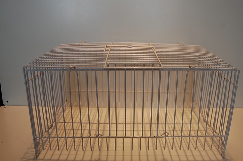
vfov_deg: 38.2
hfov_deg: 55.2
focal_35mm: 34
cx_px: 122
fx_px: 232
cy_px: 80
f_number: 5
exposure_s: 1/100
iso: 400
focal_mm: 23
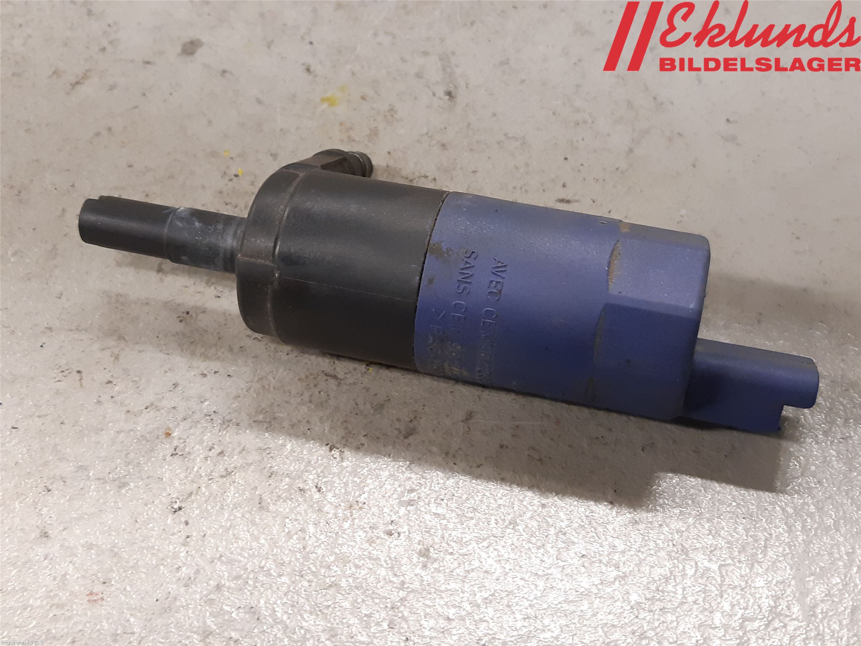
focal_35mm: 26
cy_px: 323
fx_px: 647
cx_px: 430
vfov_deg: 53.1
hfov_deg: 67.3
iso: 200
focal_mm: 3.93
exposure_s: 1/50
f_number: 1.7
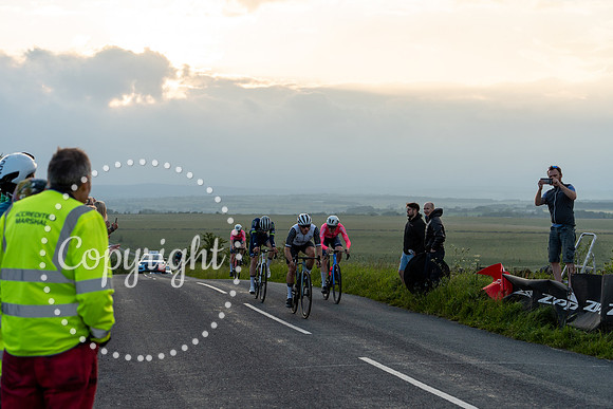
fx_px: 1192
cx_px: 306
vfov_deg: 19.5
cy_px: 204
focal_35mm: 70
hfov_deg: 28.8
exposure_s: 1/1250
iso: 400
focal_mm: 70
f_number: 4.5
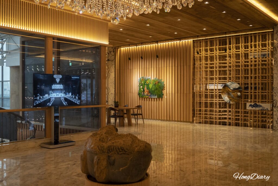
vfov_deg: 35.1
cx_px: 139
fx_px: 293
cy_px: 93
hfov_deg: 50.7
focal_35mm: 38
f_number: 5
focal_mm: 38
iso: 4000
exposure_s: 1/160
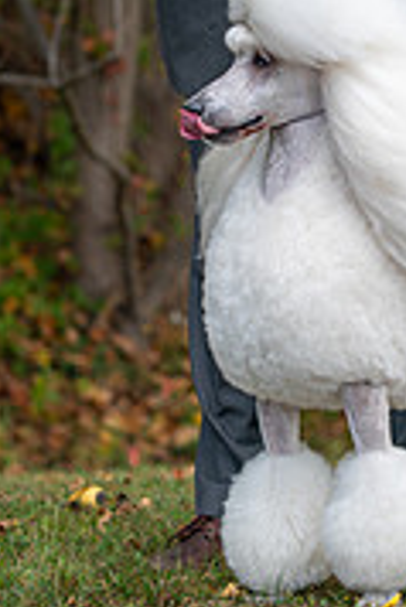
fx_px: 3410
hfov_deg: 6.8
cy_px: 136
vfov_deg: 10.2
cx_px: 276
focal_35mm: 202
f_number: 2.8
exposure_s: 1/800
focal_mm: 80
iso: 160
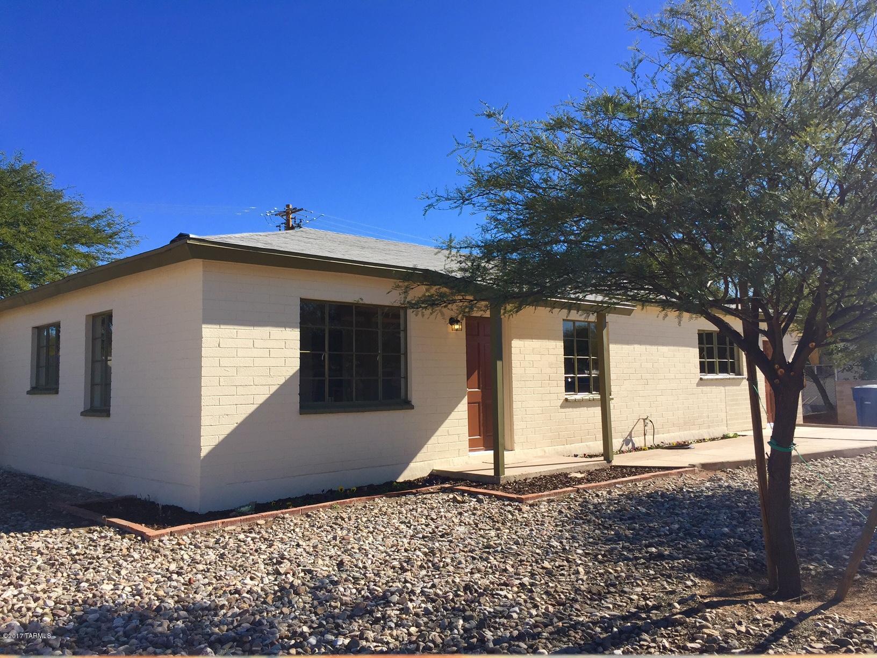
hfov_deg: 61.7
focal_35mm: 29
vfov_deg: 48.2
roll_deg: +0.6
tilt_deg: +5.2
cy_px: 329
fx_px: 735
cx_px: 438
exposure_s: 1/1721
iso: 32
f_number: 2.2
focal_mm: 4.15
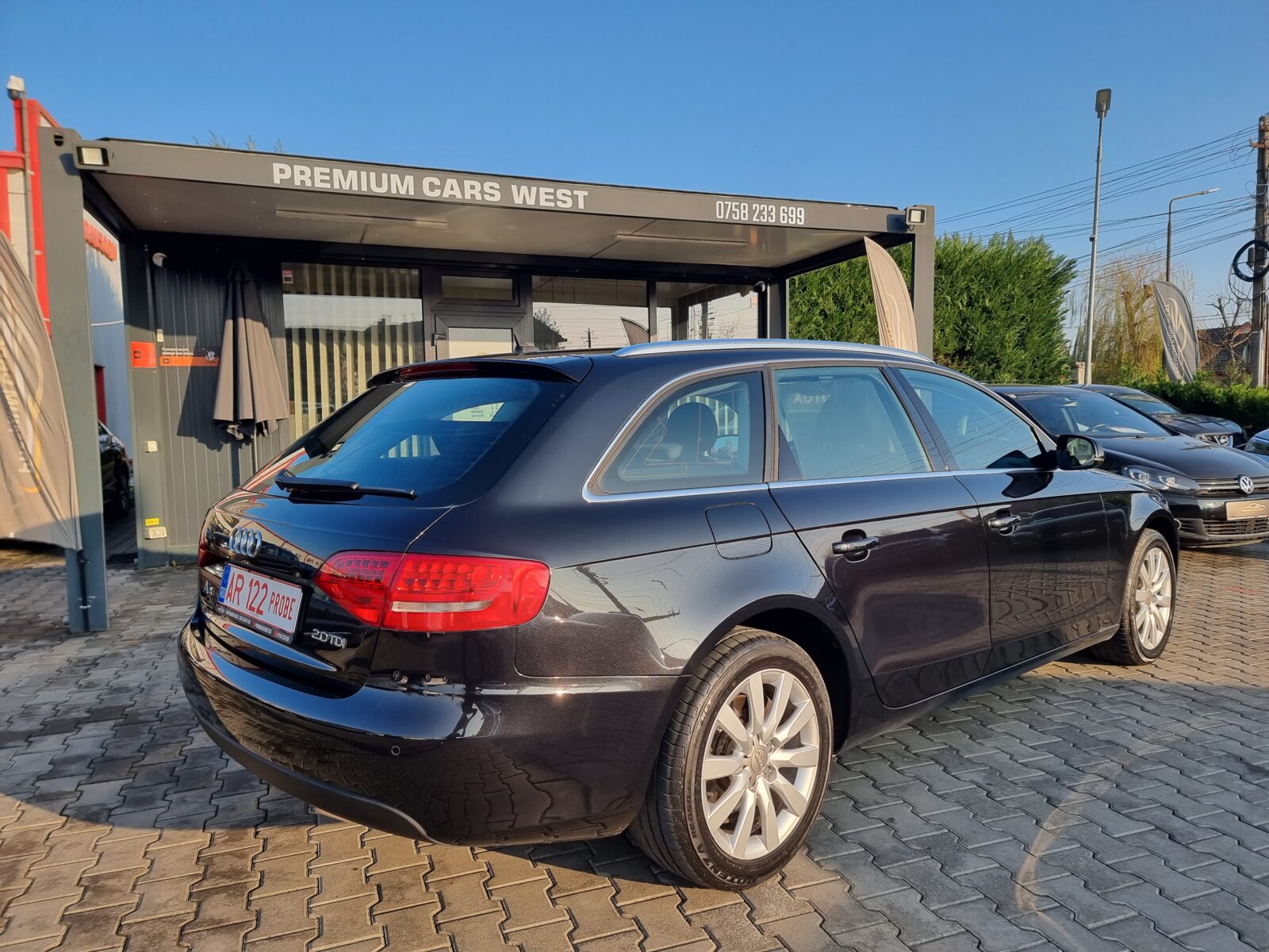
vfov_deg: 56.8
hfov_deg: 71.6
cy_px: 476
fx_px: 880
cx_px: 634
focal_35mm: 24
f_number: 1.8
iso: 50
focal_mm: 6.7
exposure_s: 1/286
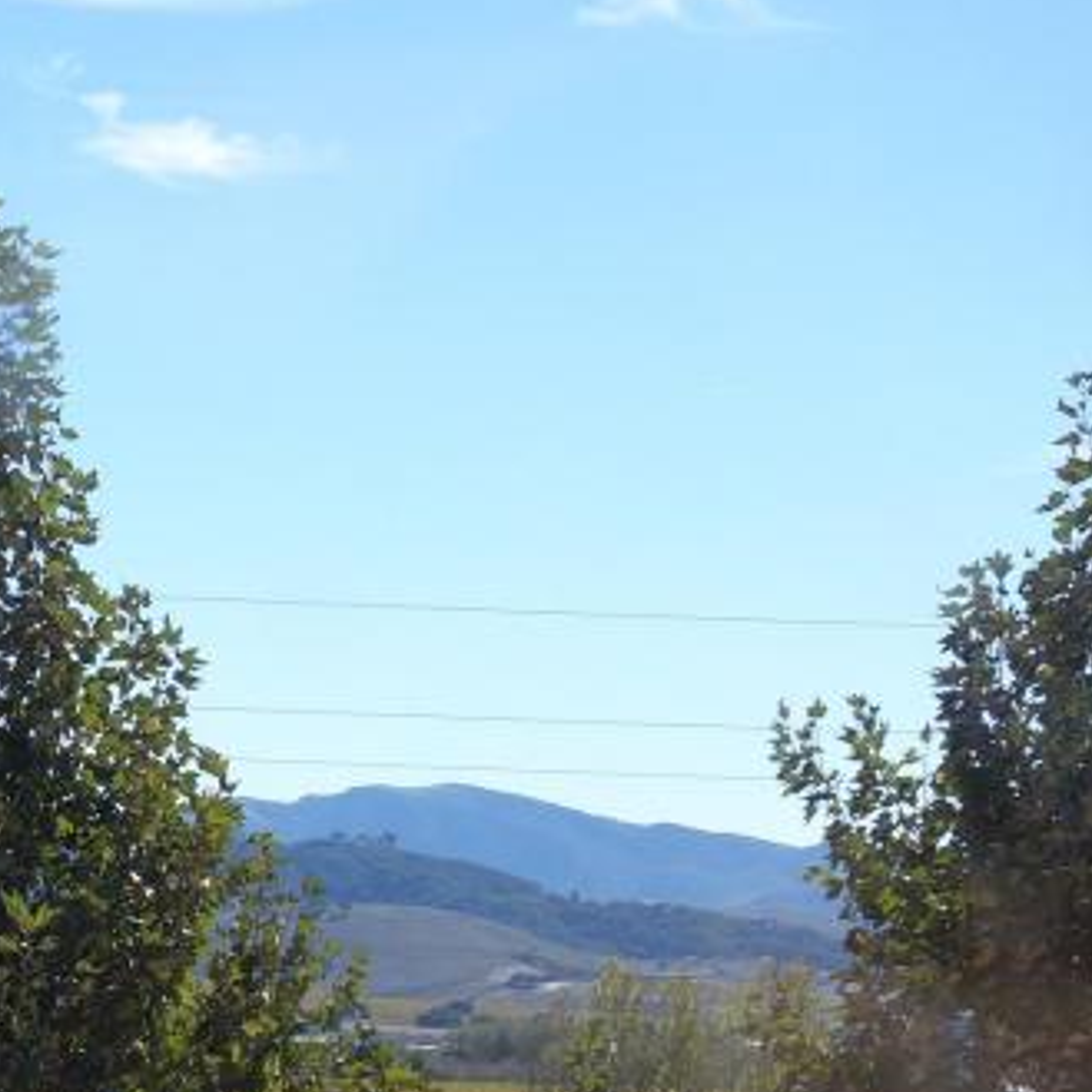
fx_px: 3926
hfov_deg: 14.4
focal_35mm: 110
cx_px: -710
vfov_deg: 15.5
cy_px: 1142
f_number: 5.6
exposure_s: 1/200
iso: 125
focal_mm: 13.9
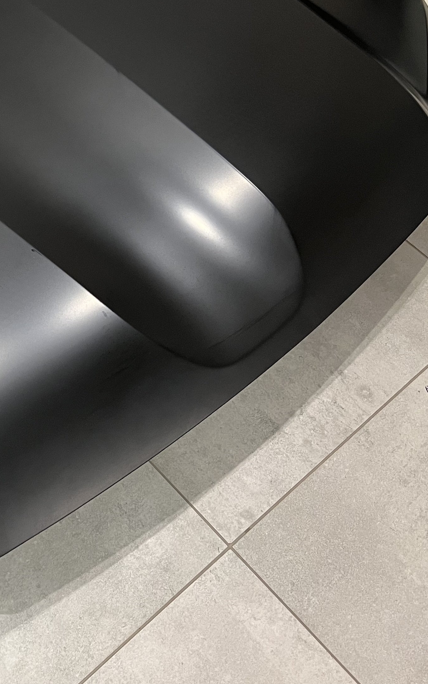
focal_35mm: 51
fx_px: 952
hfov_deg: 23.3
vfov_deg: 39.2
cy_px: 241
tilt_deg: -57.4
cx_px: -78
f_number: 1.5
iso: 320
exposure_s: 1/50
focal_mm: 5.7
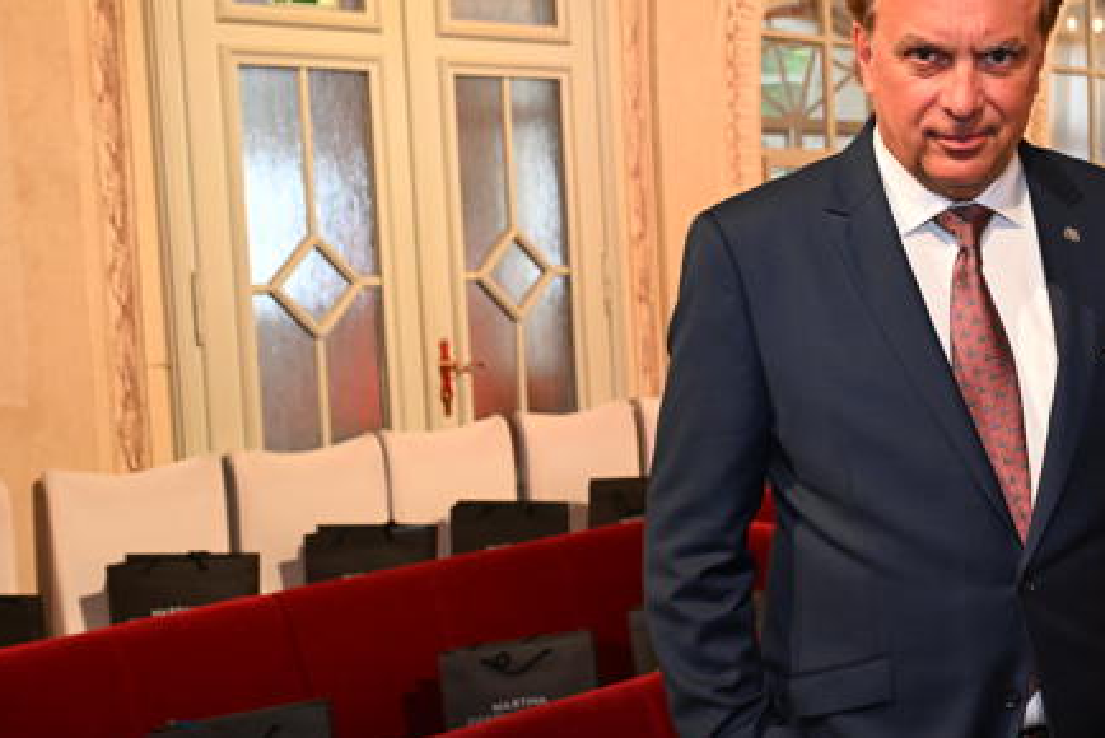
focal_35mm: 55
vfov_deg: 24.7
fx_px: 1683
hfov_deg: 35.6
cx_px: 825
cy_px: 341
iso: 1600
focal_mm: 34.5
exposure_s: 1/160
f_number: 5
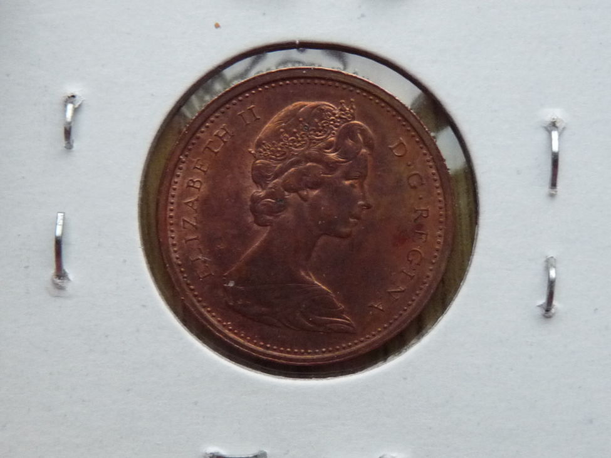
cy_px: 229
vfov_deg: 12.9
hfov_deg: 17.1
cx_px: 306
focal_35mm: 115
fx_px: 2030
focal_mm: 11.5
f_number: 3.4
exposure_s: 1/30
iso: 320
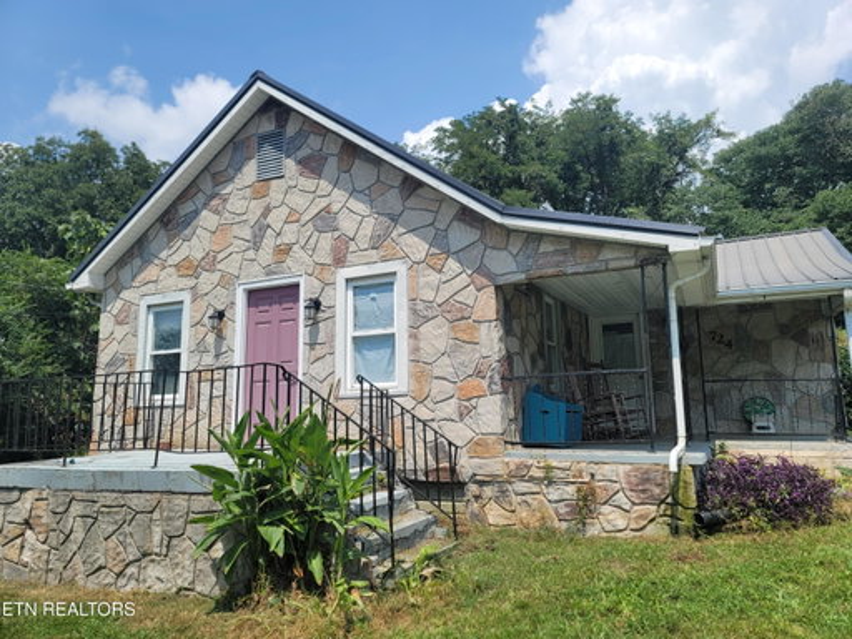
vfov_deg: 54.9
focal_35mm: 25
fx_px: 615
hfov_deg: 69.4
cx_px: 426
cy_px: 320
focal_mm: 7
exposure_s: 1/1129
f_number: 1.8
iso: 20
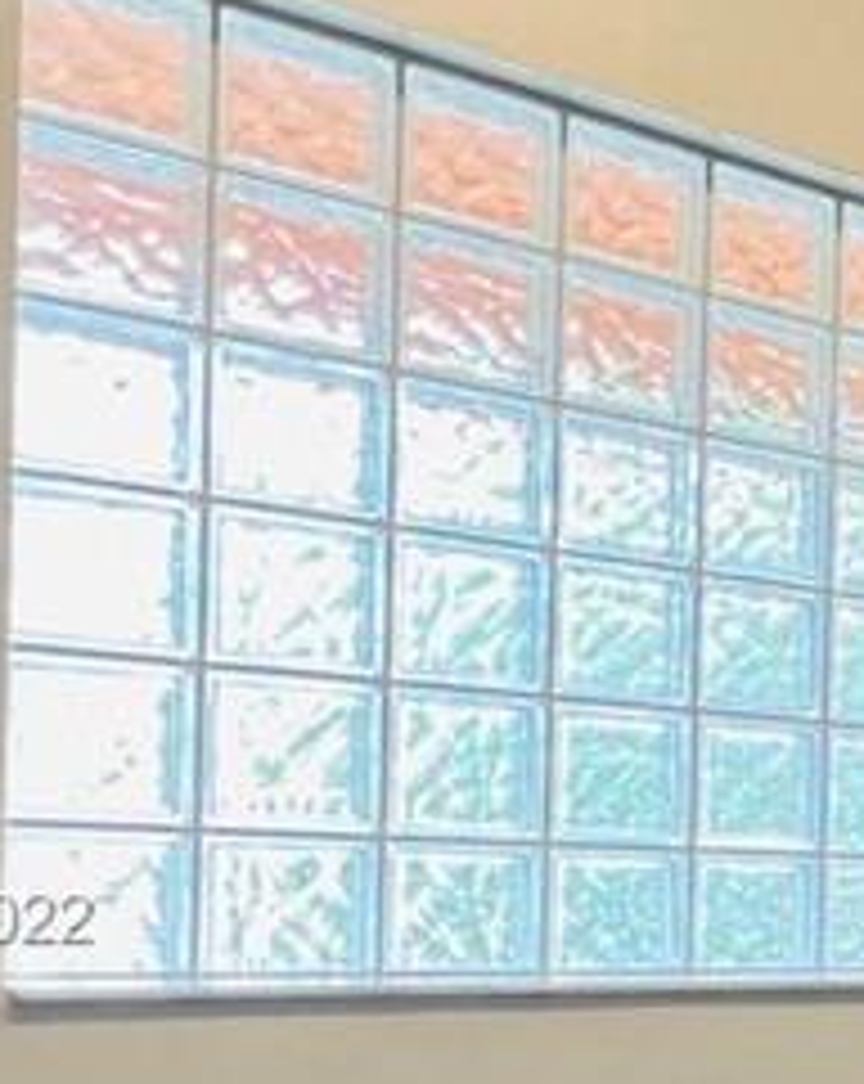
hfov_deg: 20.8
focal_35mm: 54
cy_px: 922
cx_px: 1498
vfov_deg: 33.4
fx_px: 1730
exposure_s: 1/120
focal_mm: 1.57
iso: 160
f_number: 1.8
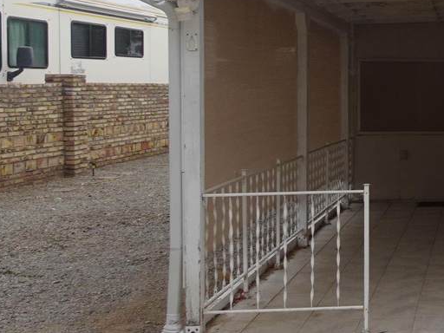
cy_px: 113
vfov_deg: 24.3
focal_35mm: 60
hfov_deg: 27.8
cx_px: 546
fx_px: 770
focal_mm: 4.25
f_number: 3.5
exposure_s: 1/800
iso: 80
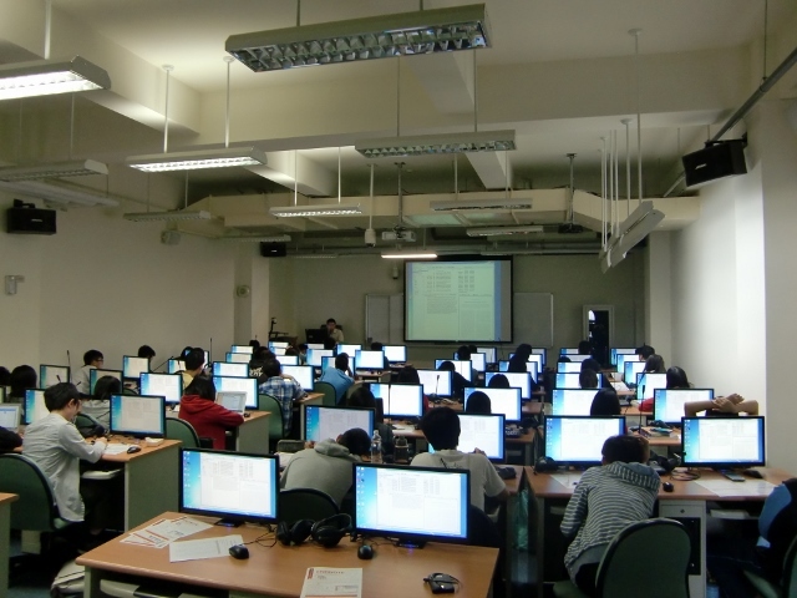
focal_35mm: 28
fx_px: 645
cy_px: 299
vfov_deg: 49.7
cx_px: 398
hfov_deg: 63.4
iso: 250
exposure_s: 1/60
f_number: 2.6
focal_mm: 4.9
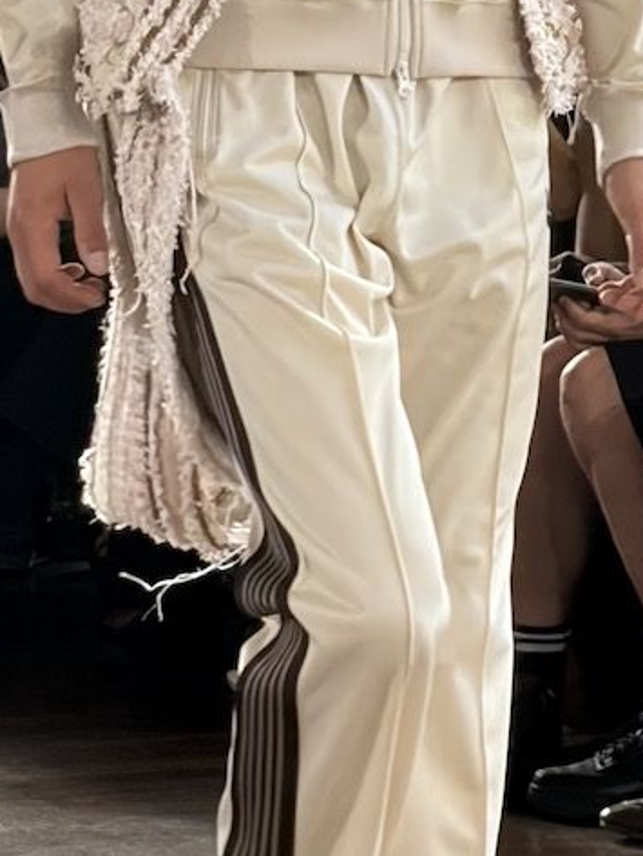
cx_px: 351
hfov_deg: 8.4
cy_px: 148
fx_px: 4357
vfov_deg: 11.2
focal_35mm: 176
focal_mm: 5.96
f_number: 1.6
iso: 40
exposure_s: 1/100
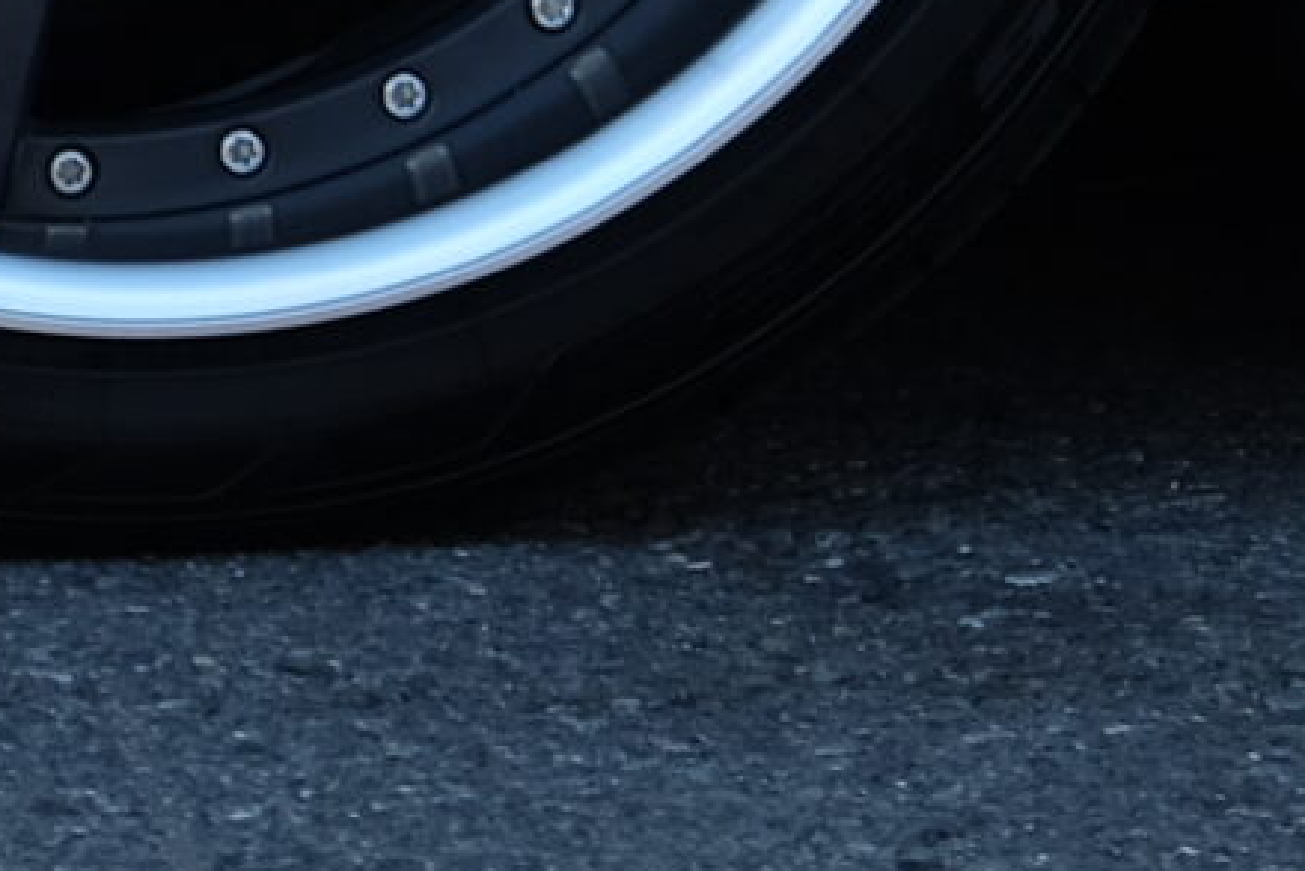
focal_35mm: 391
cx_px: -1326
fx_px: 14178
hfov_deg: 5.2
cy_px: -1092
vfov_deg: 3.5
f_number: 5.6
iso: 200
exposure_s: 1/140
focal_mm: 44.4
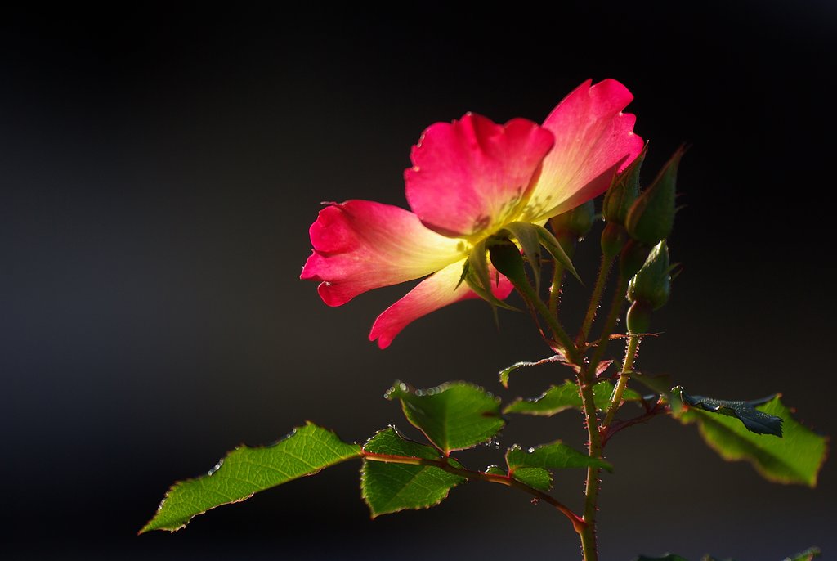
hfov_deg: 7.6
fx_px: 6286
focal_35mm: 270
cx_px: 418
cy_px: 280
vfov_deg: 5.1
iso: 100
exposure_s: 1/1000
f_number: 3.5
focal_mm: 180
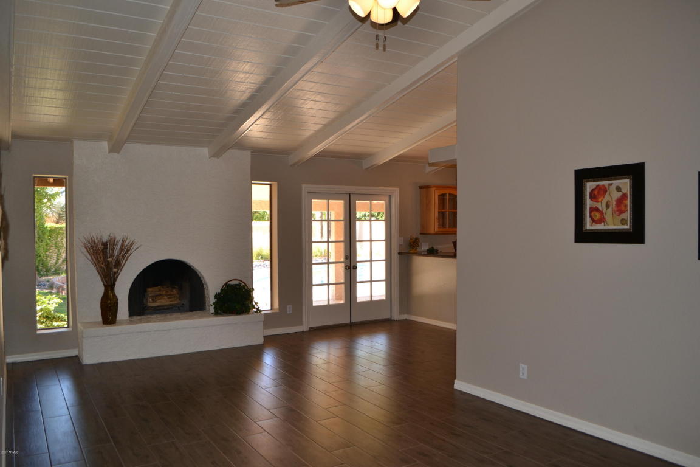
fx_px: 525
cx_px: 350
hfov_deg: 67.4
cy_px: 234
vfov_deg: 47.9
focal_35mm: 27
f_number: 4
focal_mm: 18
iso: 220
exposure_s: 1/125
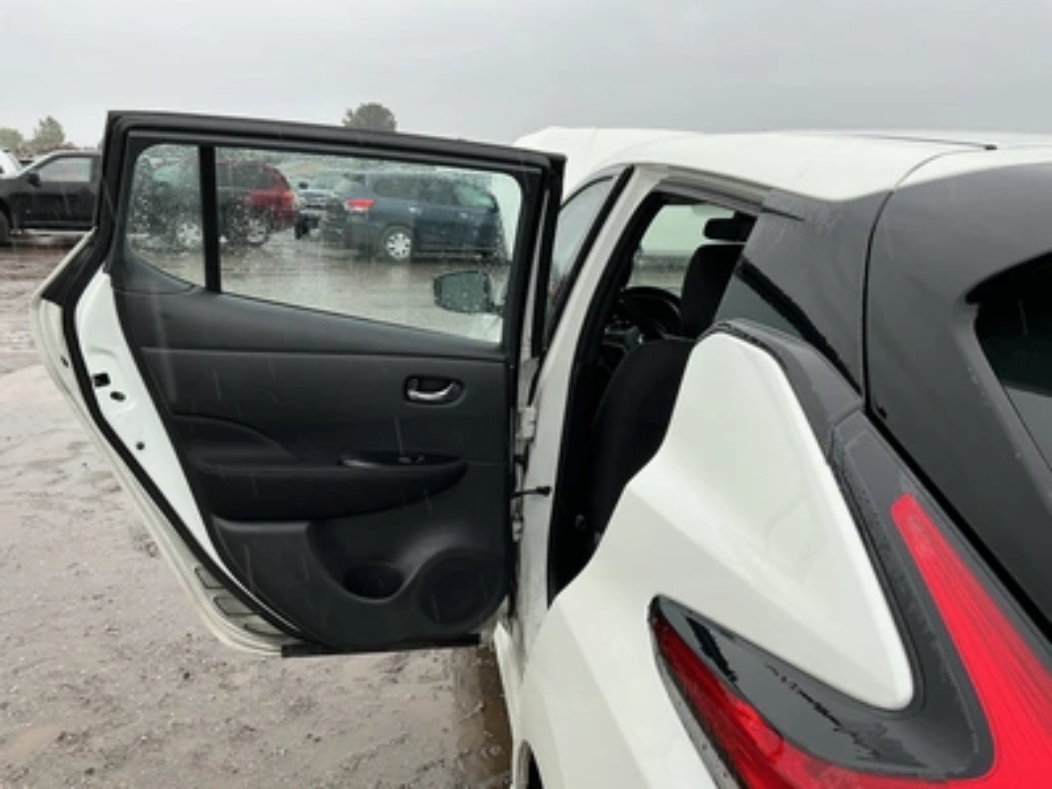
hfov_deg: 63.4
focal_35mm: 28
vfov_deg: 49.7
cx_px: 526
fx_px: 851
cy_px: 394
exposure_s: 1/172
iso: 20
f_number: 1.8
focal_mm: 3
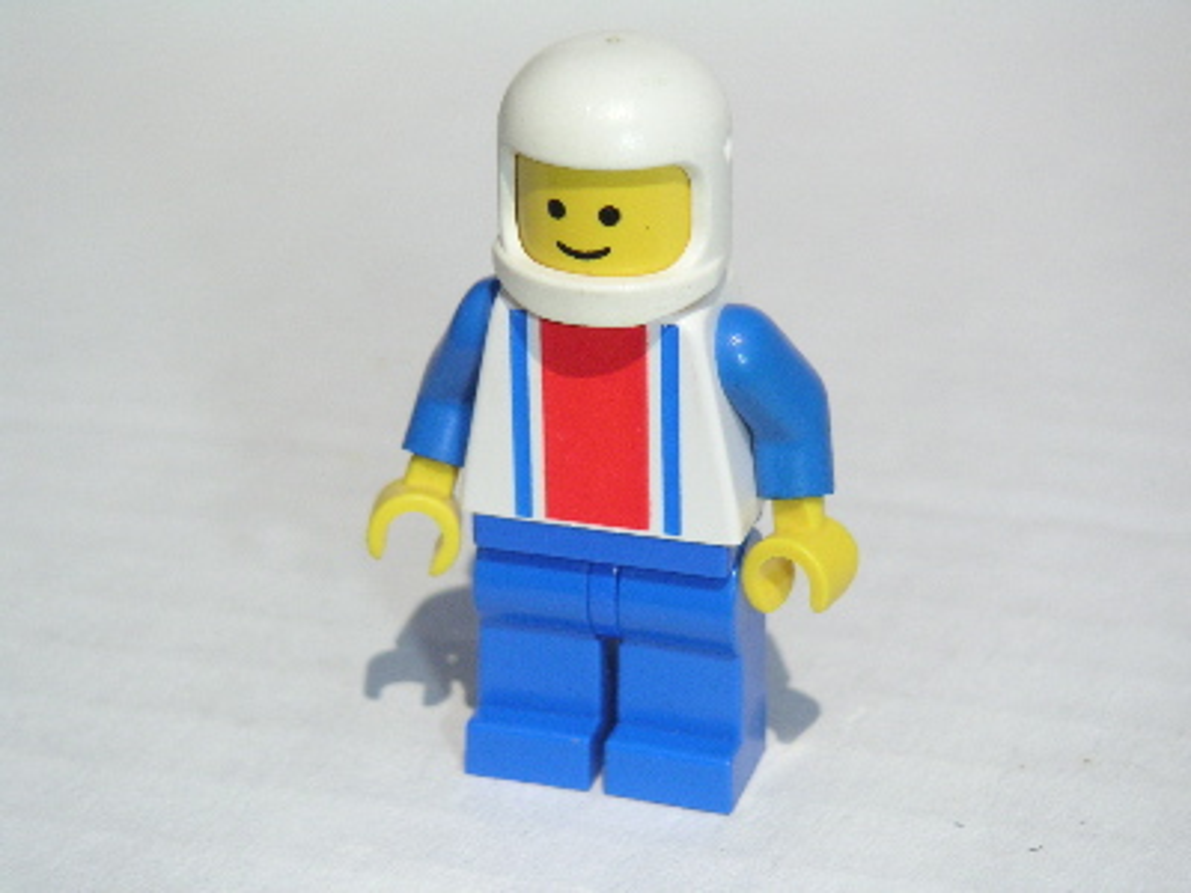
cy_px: 446
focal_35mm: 111
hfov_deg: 17.7
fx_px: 3819
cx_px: 596
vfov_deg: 13.3
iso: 160
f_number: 8
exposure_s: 1/1000
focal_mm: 17.1
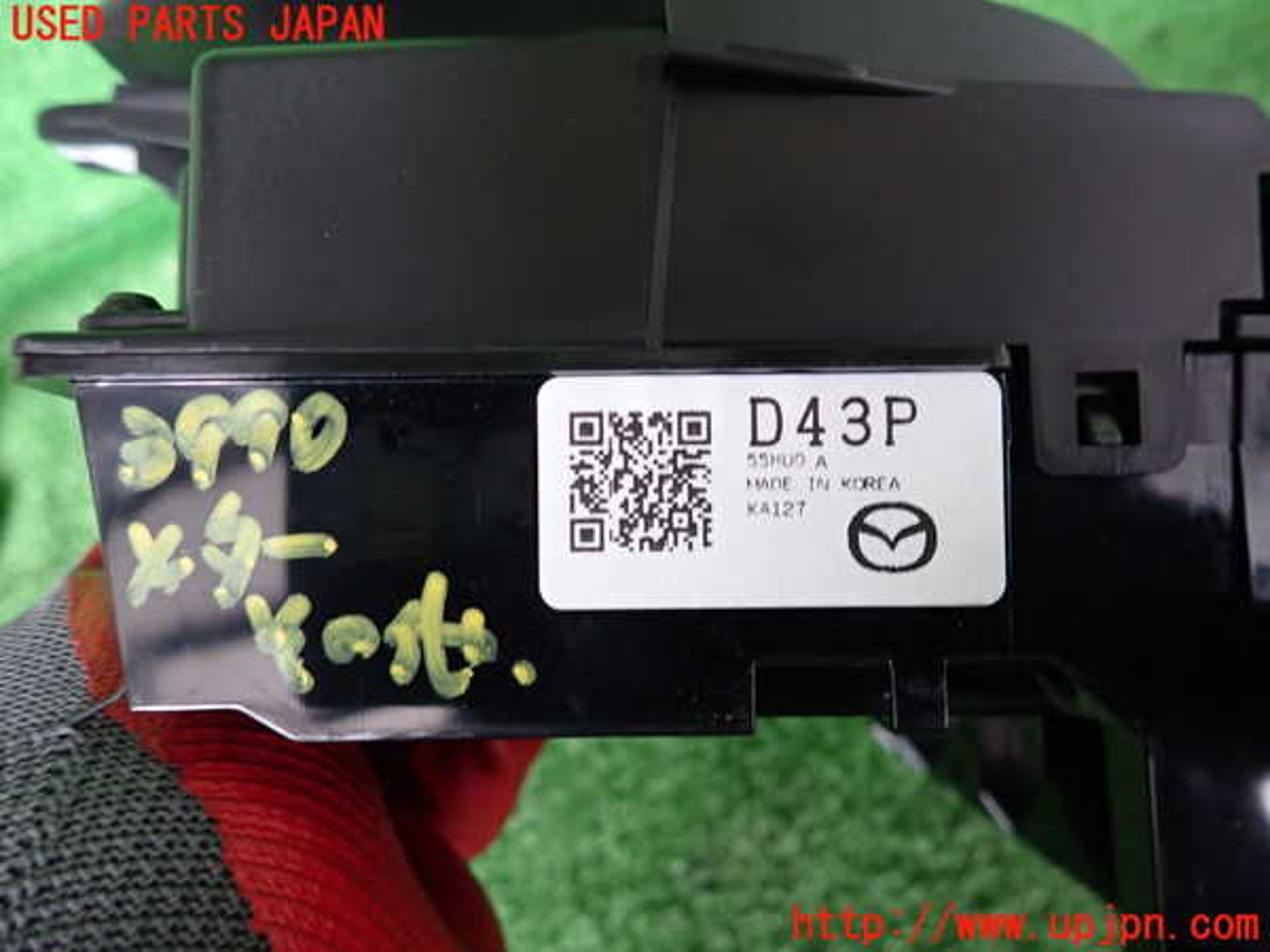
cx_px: 635
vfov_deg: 54.9
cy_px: 476
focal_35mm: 25
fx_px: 917
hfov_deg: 69.4
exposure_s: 1/30
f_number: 2
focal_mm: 4.5
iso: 320
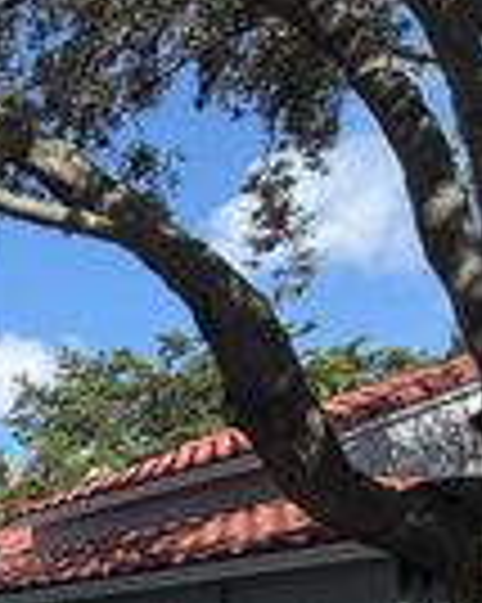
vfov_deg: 31.8
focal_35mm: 51
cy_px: 686
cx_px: -635
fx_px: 910
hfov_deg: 15.9
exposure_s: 1/770
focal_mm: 2.22
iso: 32
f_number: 2.2
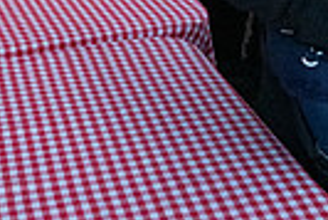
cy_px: -156
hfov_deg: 22.8
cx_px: 188
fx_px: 812
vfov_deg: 14.0
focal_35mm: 89
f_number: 4
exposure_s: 1/320
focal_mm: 16
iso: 12800
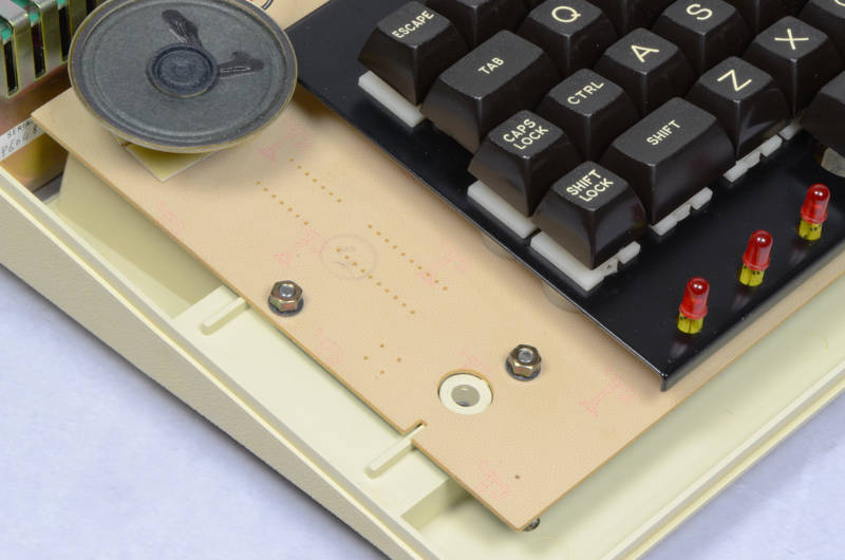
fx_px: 2987
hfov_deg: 16.1
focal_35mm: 128
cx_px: 422
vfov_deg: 10.7
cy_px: 280
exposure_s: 1/6
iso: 800
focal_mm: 85
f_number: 29
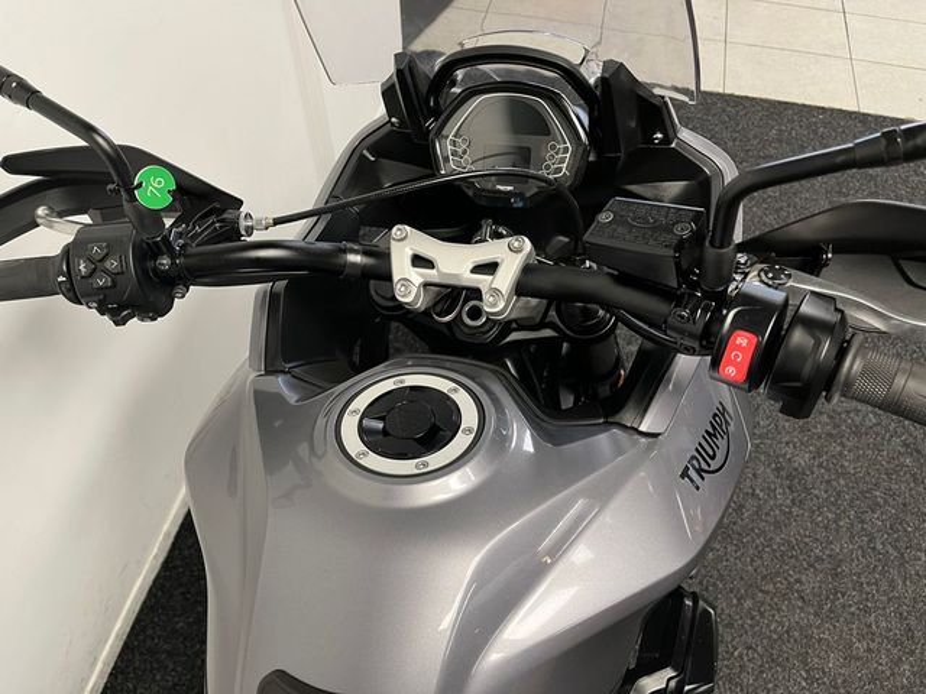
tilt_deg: -55.8
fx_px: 696
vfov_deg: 53.1
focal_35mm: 26
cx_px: 463
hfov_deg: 67.3
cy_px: 347
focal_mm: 5.1
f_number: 1.6
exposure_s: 1/50
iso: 160
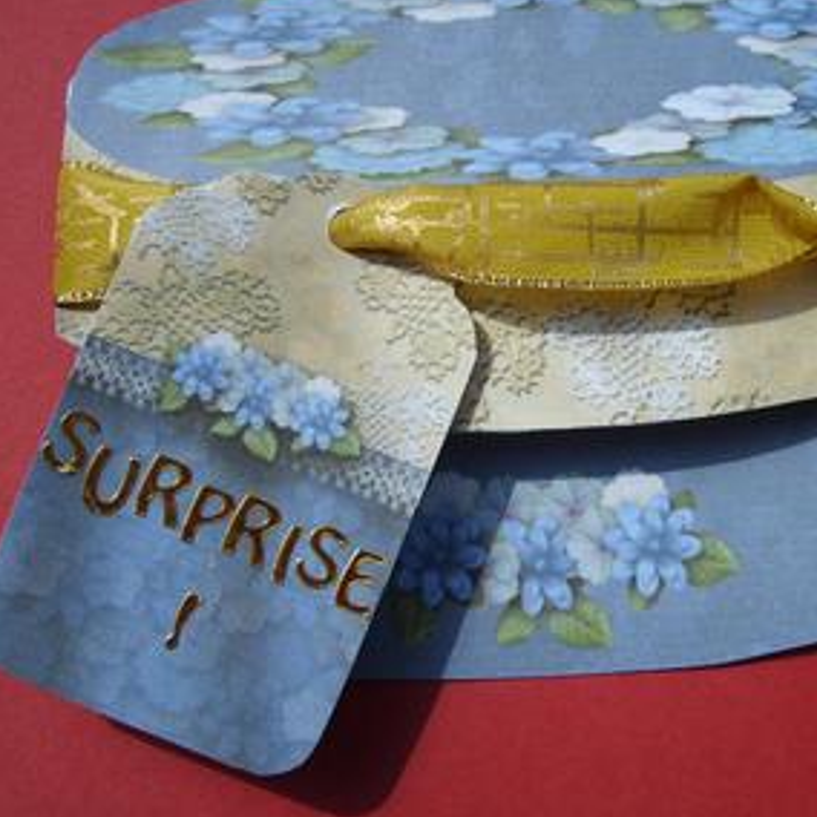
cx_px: 547
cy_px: 406
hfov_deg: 34.3
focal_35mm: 49
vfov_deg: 34.7
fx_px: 1308
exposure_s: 1/180
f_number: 7.1
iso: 50
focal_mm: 5.8
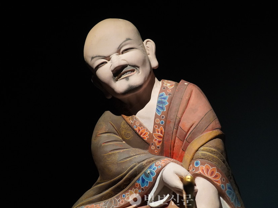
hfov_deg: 46.7
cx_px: 156
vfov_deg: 36.0
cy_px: 105
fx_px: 321
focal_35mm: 40
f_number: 4
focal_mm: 24
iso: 2500
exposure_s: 1/160
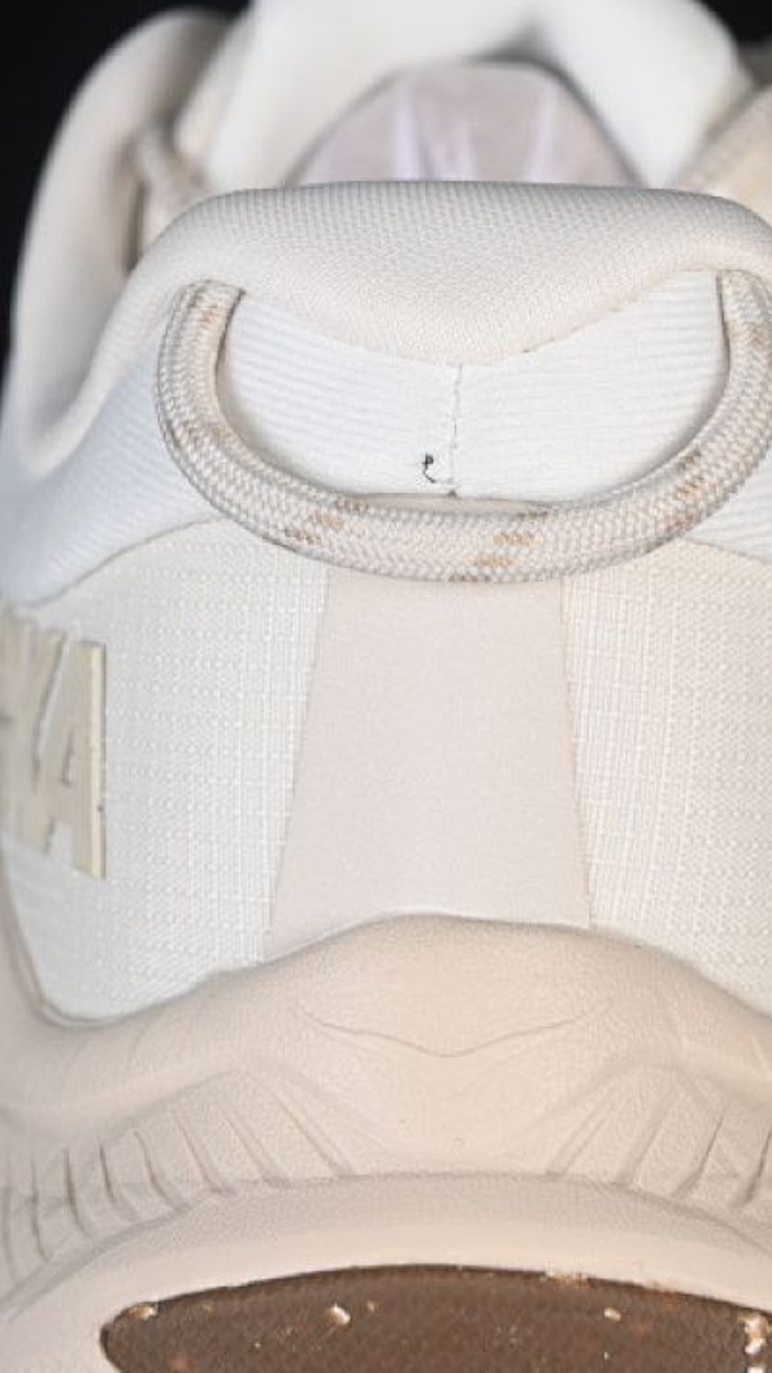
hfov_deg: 10.2
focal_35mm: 119
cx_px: 485
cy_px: 689
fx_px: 4331
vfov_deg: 18.0
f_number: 7.1
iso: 160
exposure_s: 1/80
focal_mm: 50
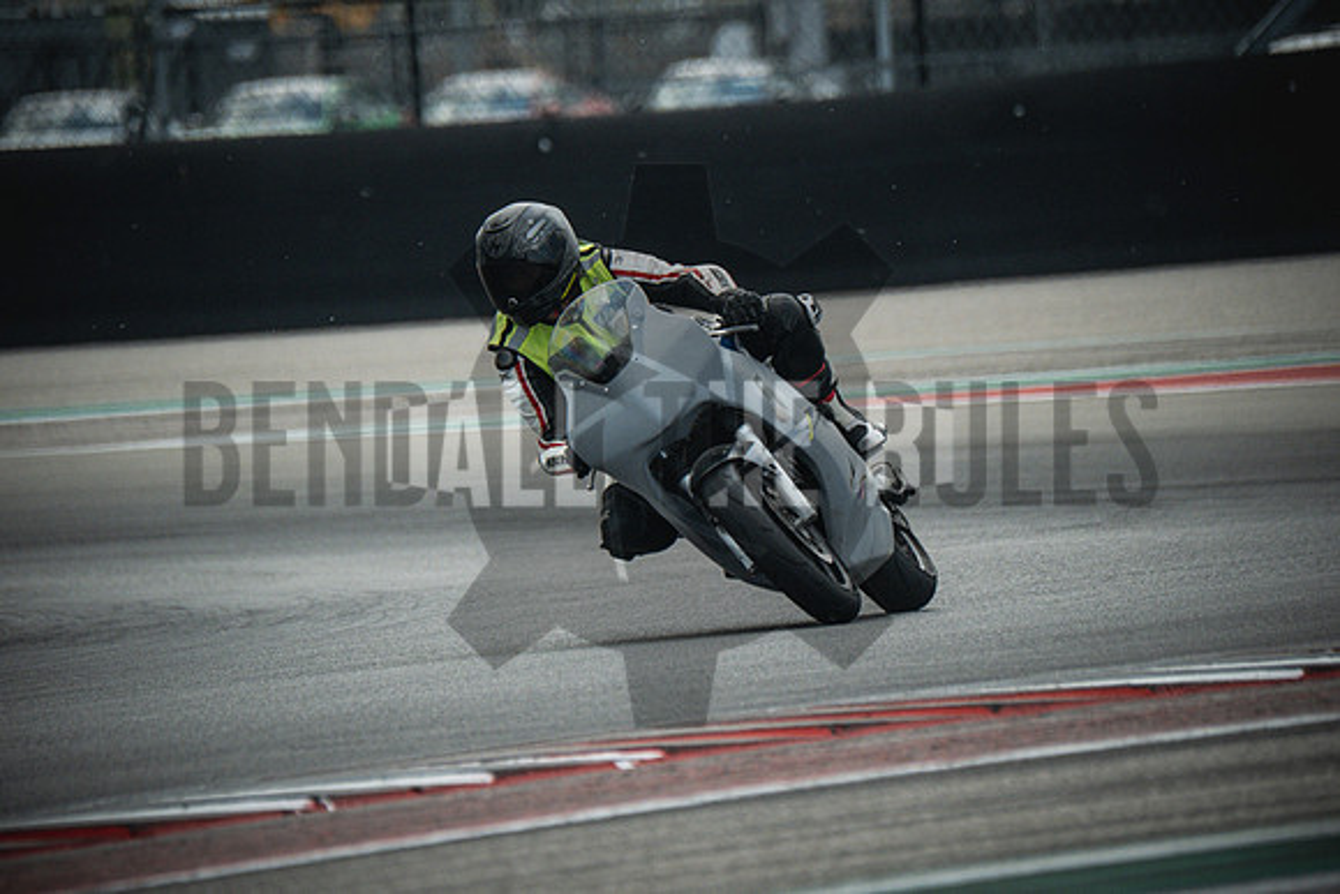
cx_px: 670
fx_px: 22338
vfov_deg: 2.3
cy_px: 447
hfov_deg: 3.4
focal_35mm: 600
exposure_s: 1/1600
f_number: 5.6
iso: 1600
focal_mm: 400
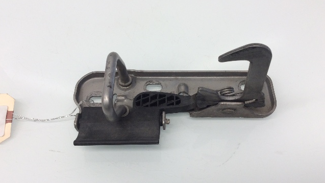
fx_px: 302
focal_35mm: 35
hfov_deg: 56.6
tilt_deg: -57.3
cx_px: 162
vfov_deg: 33.7
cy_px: 101
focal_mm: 3.3
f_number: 2.4
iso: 40
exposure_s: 1/60
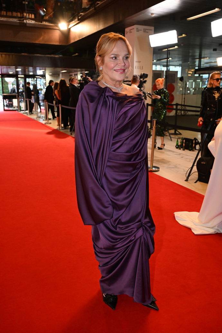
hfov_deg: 39.4
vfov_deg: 56.5
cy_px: 166
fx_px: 310
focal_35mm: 34
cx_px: 111
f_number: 5.6
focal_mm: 33.5
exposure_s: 1/200
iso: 4000
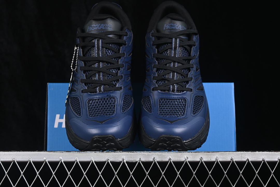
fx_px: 583
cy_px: 94
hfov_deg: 27.0
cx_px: 140
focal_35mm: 75
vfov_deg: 18.2
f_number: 6.3
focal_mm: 50
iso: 160
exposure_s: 1/60
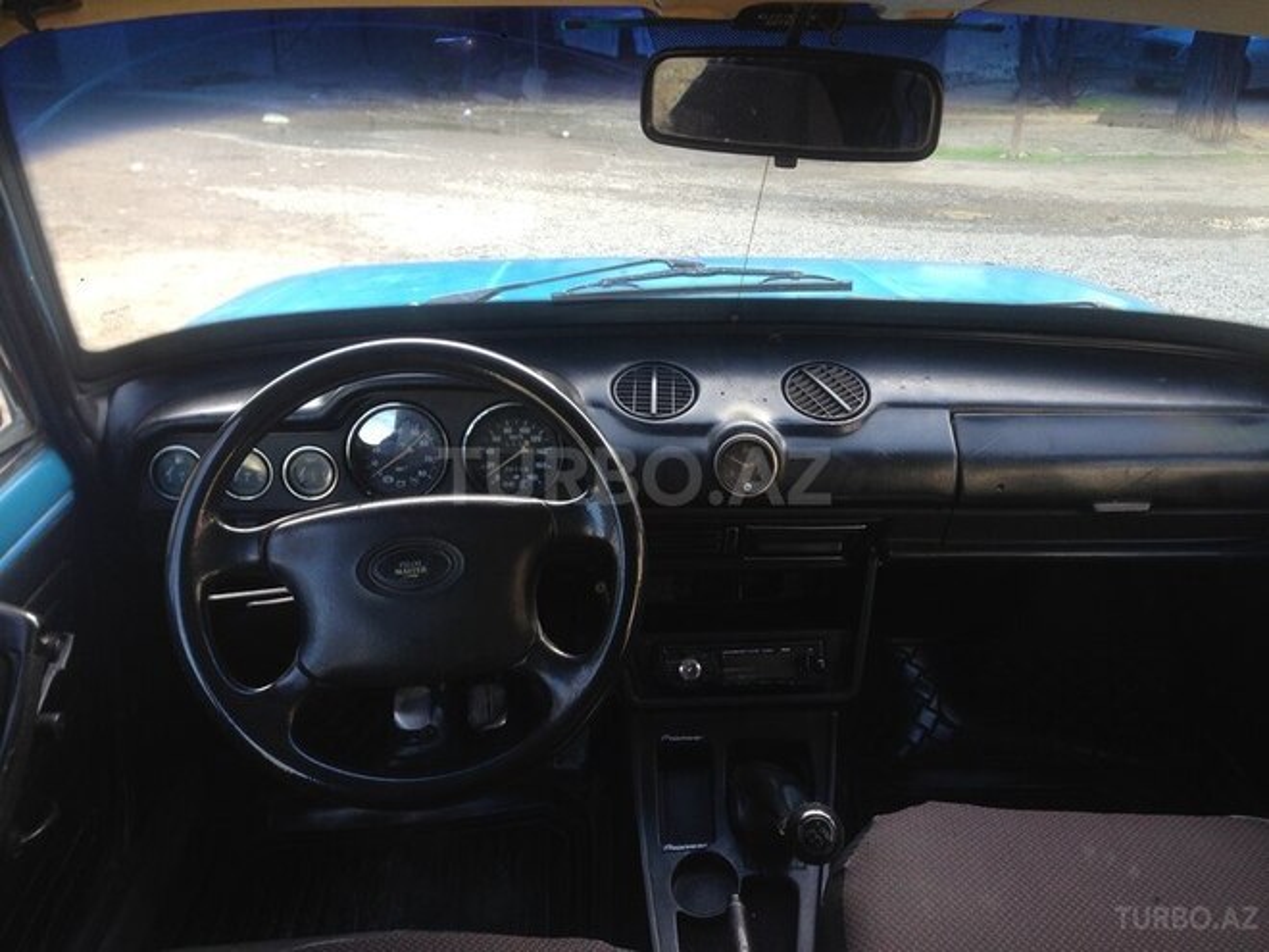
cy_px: 476
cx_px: 634
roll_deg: -3.2
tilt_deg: -22.1
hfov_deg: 55.4
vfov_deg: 42.9
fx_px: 1210
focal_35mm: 33
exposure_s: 1/60
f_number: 2.4
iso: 50
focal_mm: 4.12
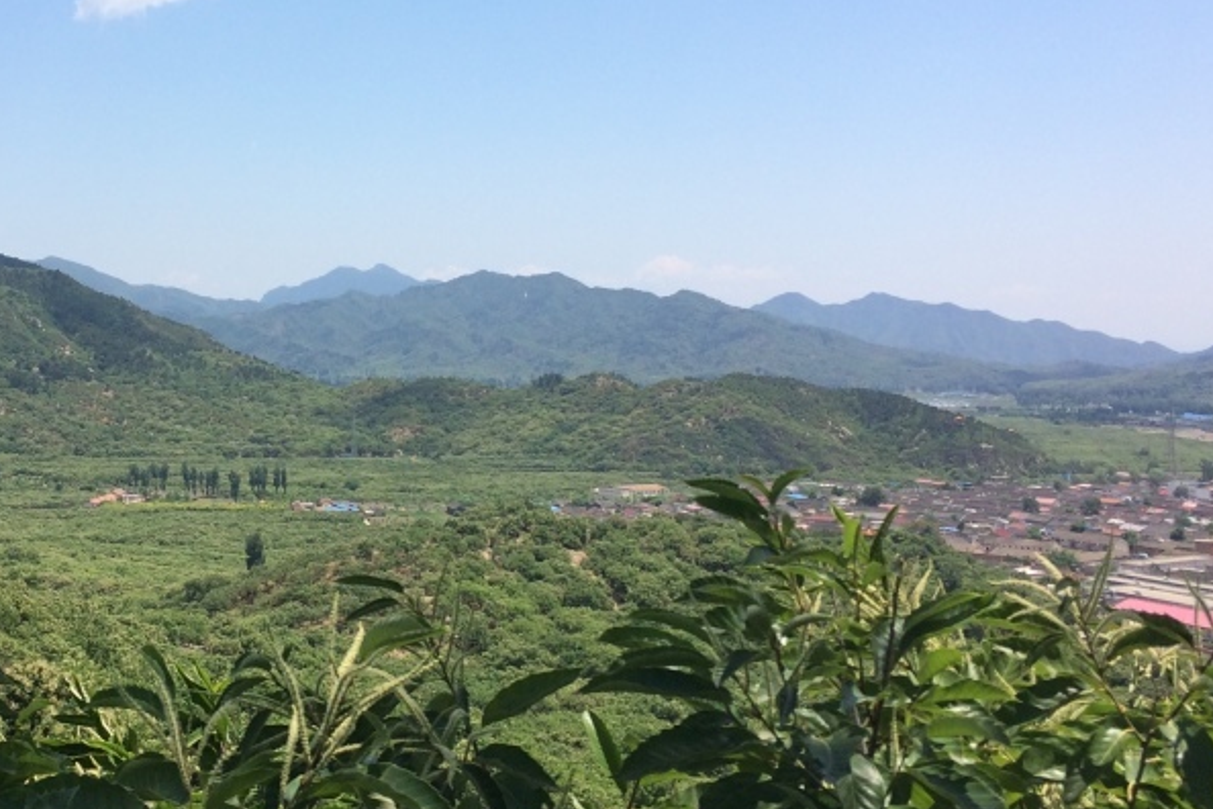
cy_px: 278
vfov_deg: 25.9
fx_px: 1752
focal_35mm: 52
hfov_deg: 37.4
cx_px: 319
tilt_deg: +2.3
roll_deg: +1.4
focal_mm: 4.15
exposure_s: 1/2053
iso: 32
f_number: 2.2
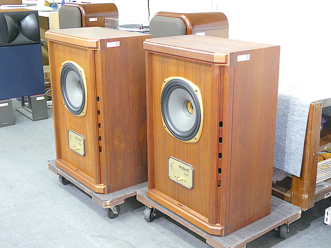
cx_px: 166
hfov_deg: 40.4
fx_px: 449
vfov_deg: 30.9
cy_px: 124
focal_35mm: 47
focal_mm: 8.4
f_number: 4
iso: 200
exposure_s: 1/1.6
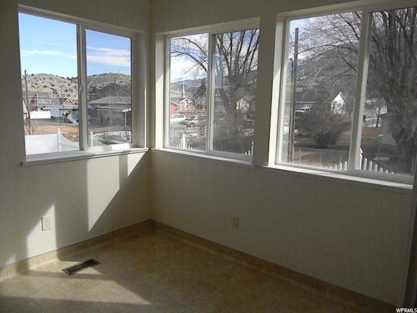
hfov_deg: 65.3
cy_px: 156
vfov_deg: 51.4
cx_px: 208
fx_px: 325
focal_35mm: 27
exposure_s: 1/515
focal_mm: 5
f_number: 7
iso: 640
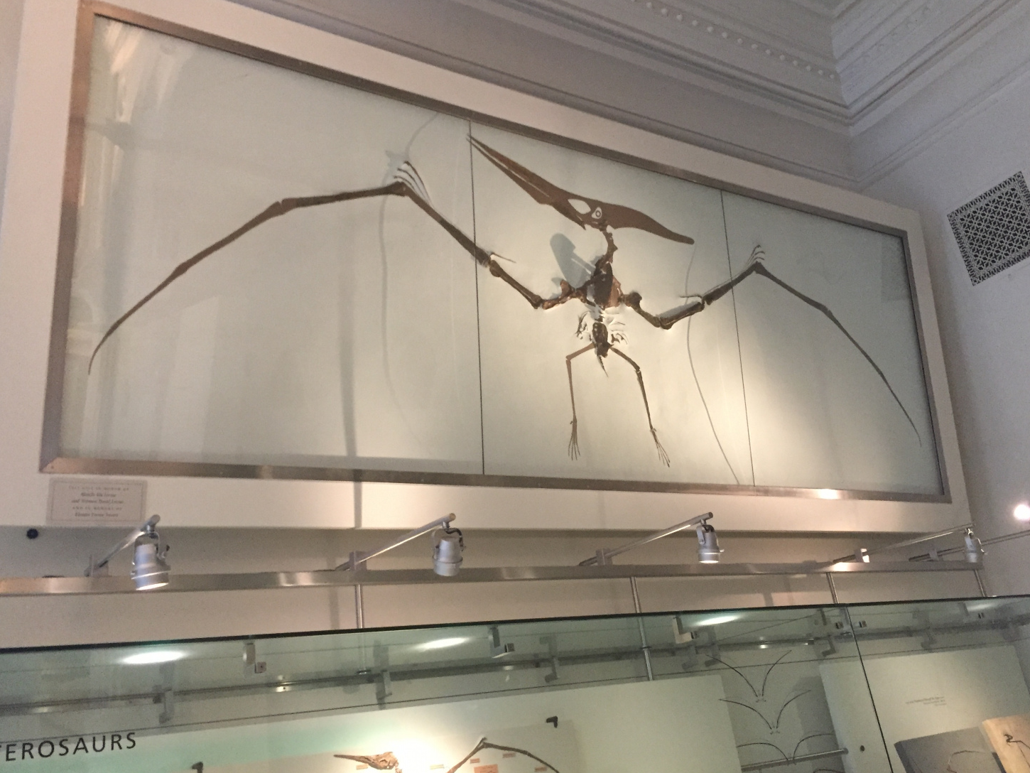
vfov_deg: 44.1
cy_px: 353
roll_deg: +8.6
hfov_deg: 56.8
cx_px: 541
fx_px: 952
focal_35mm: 32
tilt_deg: +24.1
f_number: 2.2
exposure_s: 1/30
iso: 250
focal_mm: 4.15
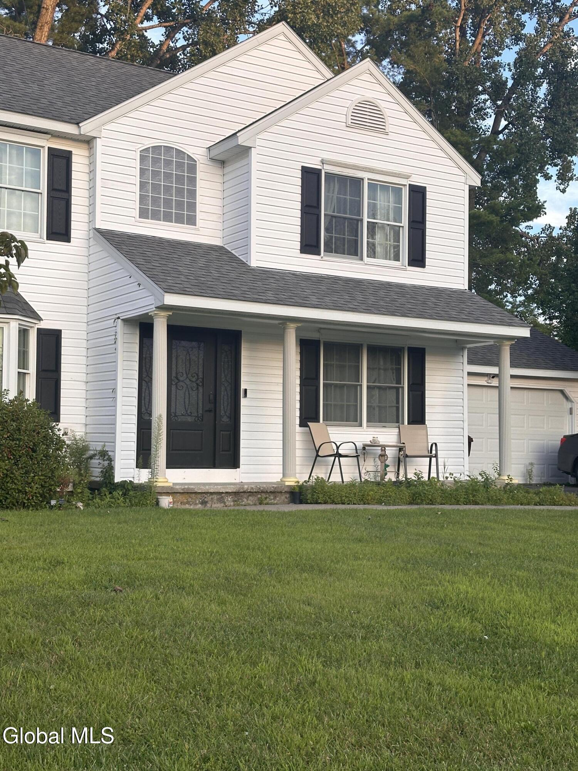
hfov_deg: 30.3
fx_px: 1069
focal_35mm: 48
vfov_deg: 39.7
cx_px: 289
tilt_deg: +3.2
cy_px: 386
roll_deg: -0.1
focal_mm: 6.86
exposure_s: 1/377
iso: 64
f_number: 1.78
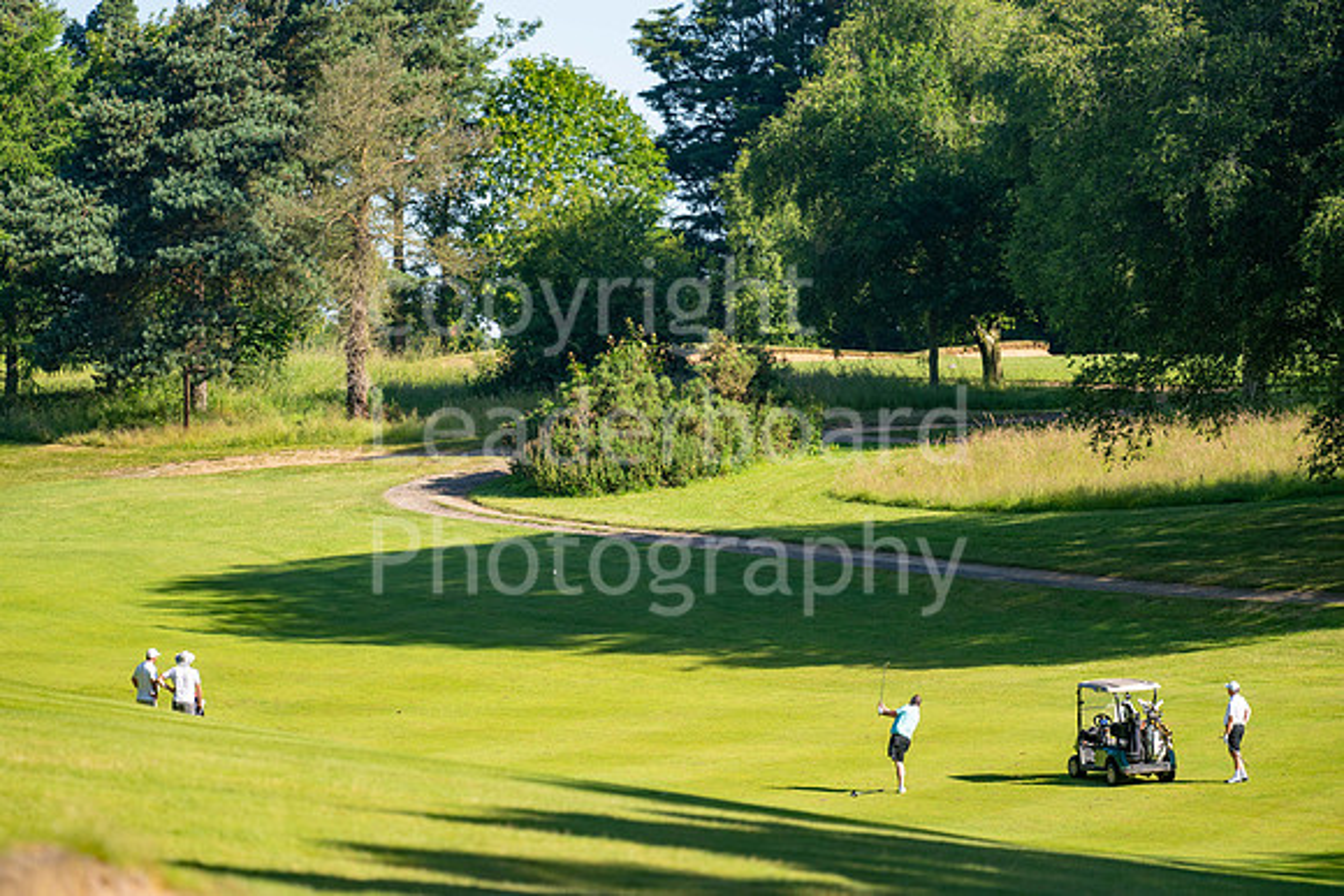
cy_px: 448
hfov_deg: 6.9
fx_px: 11202
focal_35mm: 300
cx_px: 672
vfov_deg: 4.6
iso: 250
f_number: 4.5
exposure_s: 1/1250
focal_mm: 300
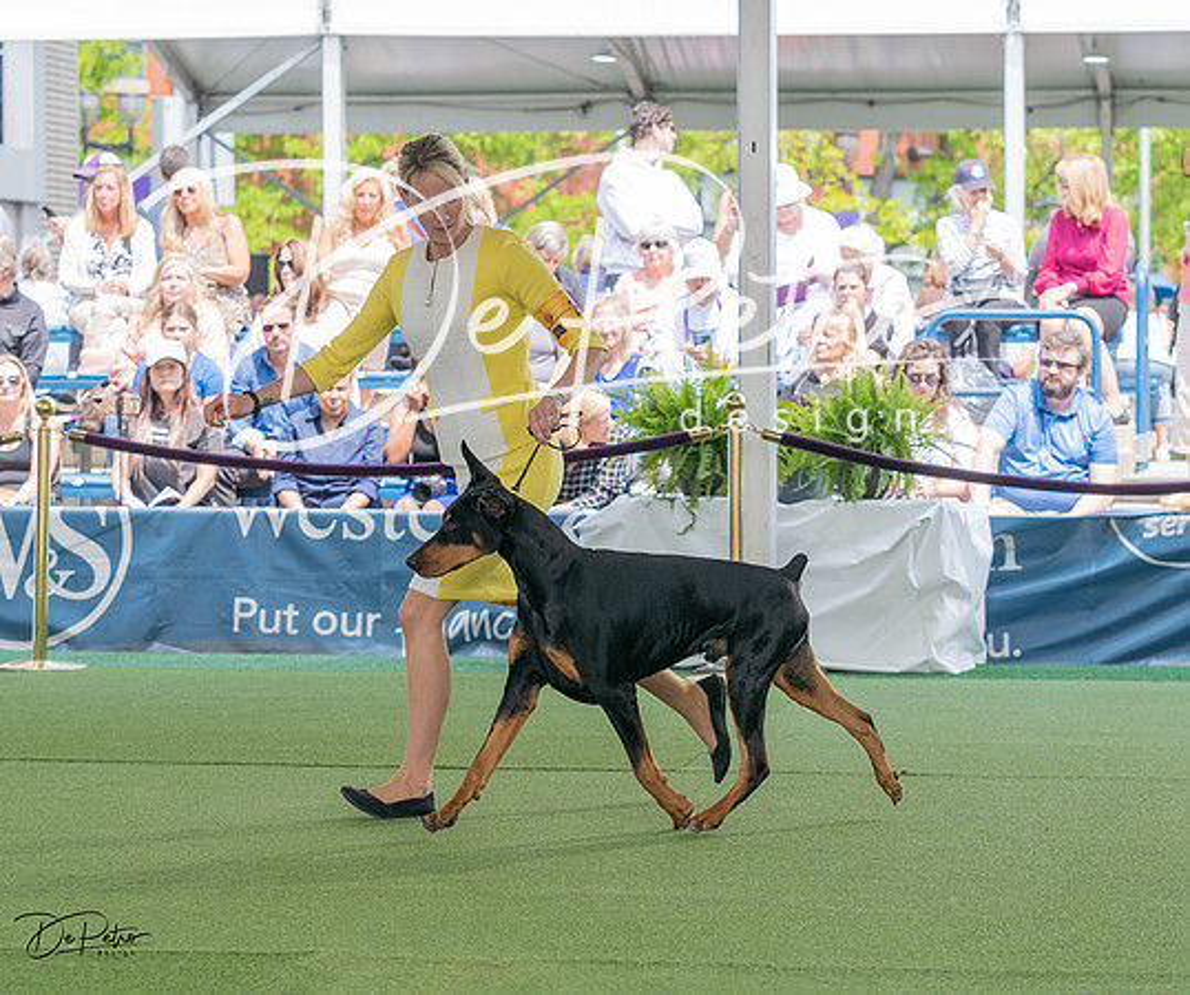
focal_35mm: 114
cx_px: 625
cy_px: 407
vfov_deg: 13.8
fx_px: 4104
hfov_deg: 16.5
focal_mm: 77
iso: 400
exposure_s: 1/800
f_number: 4.5
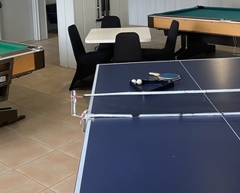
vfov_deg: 27.3
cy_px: 23
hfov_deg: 34.6
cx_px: 102
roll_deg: +3.1
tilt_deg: -6.7
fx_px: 384
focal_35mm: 54
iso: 100
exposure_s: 1/60
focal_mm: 4.25
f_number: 1.8
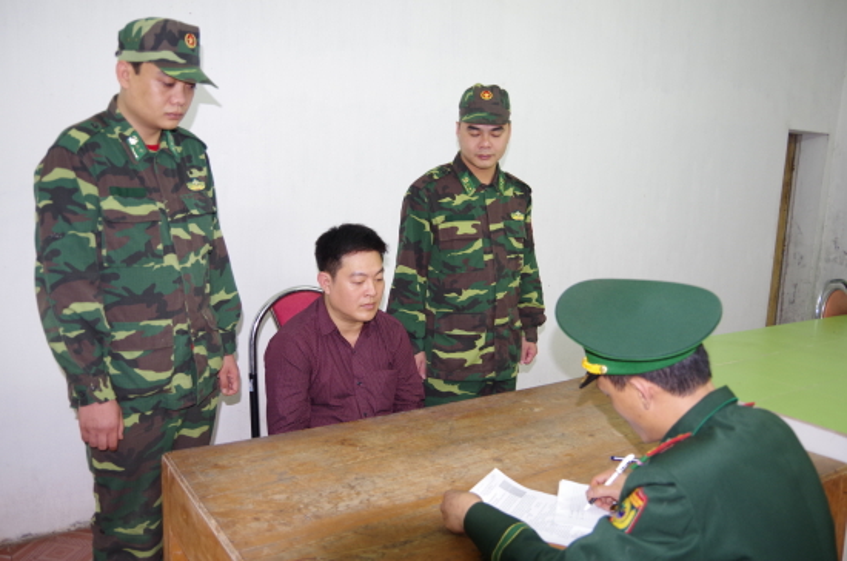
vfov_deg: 42.1
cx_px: 424
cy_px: 280
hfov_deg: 60.4
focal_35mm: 31
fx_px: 728
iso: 400
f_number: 4
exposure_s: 1/20
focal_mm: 21
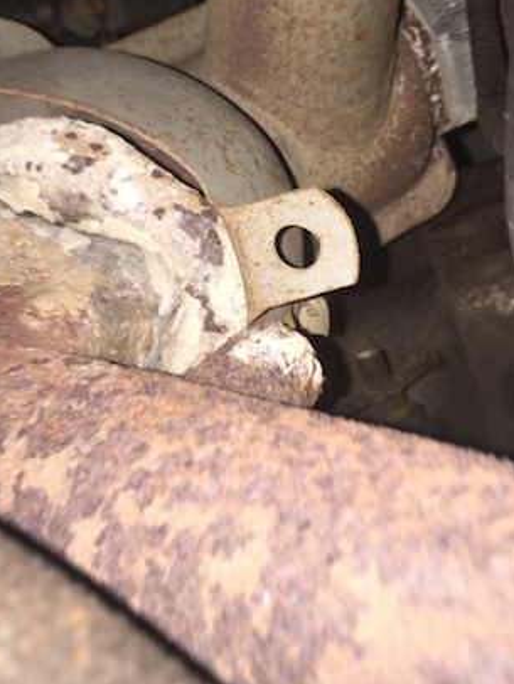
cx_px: 245
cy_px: 300
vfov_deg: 35.5
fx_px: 1068
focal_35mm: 54
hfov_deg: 27.1
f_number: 2.2
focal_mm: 4.15
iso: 32
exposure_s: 1/39
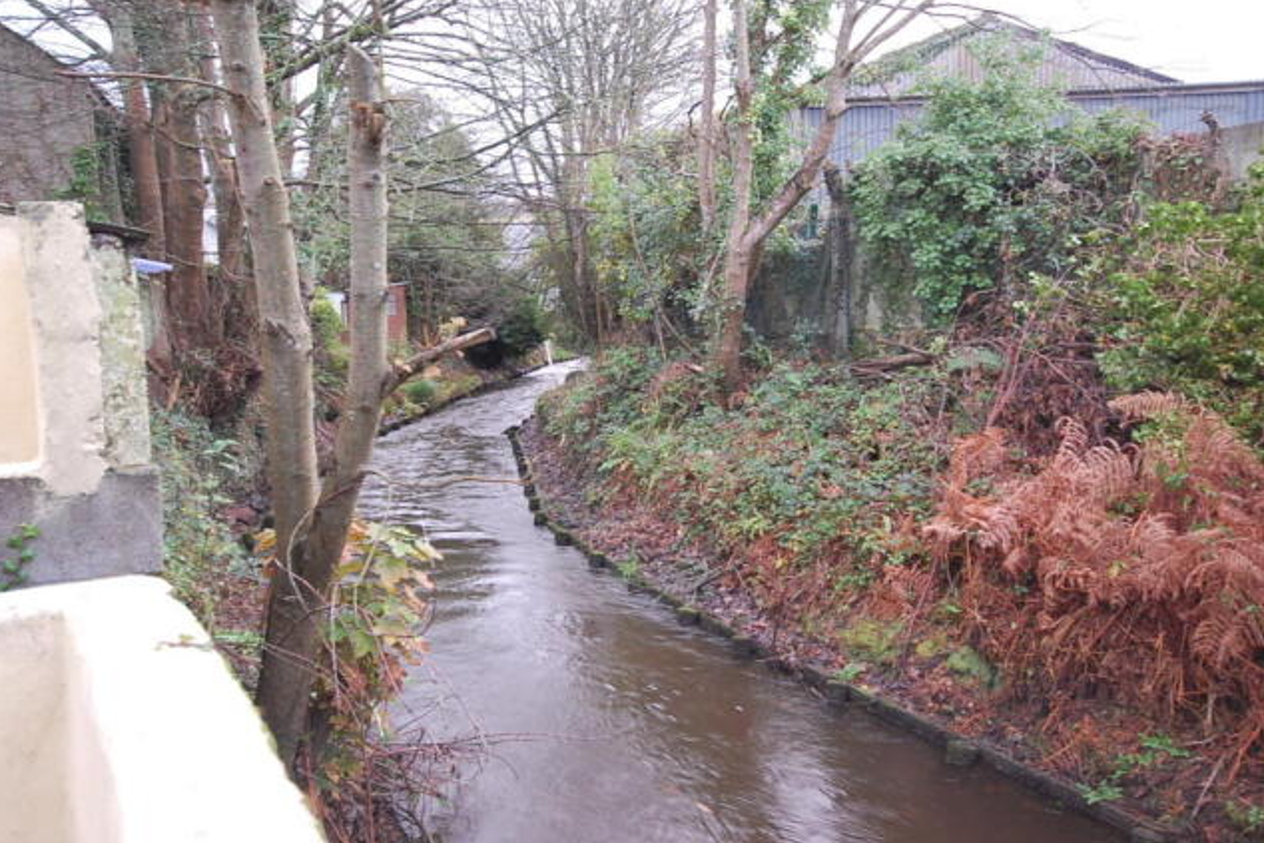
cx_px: 644
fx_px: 1089
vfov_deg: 42.3
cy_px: 417
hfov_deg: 60.3
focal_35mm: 31
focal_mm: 20
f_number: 5.6
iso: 800
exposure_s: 1/8
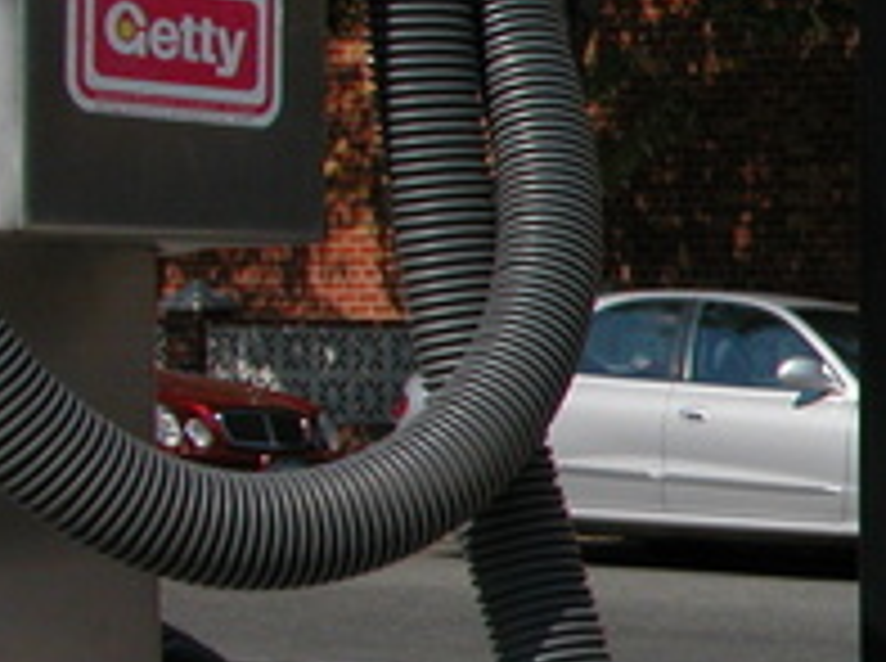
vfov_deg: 10.5
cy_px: 486
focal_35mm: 141
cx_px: 1759
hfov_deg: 12.4
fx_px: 3602
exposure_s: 1/603
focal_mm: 8.9
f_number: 5
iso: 100
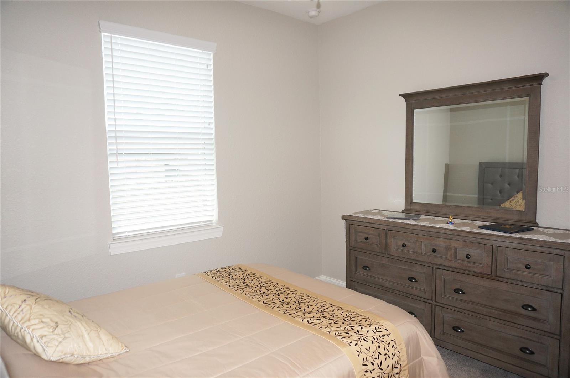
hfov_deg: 73.8
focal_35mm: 24
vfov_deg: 53.0
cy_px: 189
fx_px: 379
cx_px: 285
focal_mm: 16
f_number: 4
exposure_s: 1/160
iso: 250
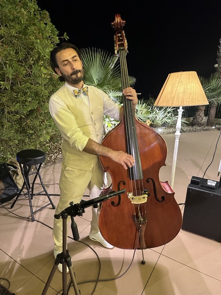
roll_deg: -2.0
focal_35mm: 24
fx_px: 204
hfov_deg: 56.8
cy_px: 148
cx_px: 110
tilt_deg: -18.2
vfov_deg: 71.6
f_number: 1.78
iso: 800
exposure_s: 1/33
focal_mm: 6.86
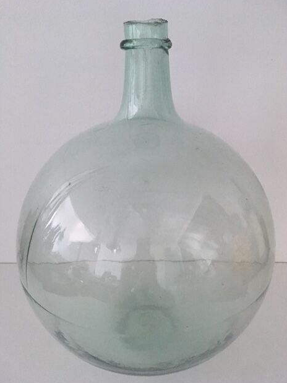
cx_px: 148
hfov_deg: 46.8
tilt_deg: -27.8
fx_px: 332
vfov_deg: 60.0
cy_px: 192
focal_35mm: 30
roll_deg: -1.5
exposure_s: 1/17
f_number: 2.2
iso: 250
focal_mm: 4.15
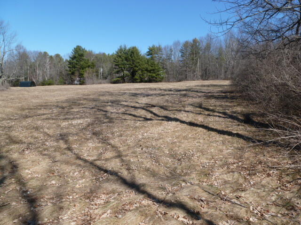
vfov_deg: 56.8
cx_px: 150
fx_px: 209
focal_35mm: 24
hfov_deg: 71.6
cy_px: 112
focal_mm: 4.3
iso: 100
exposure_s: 1/500
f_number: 4.5
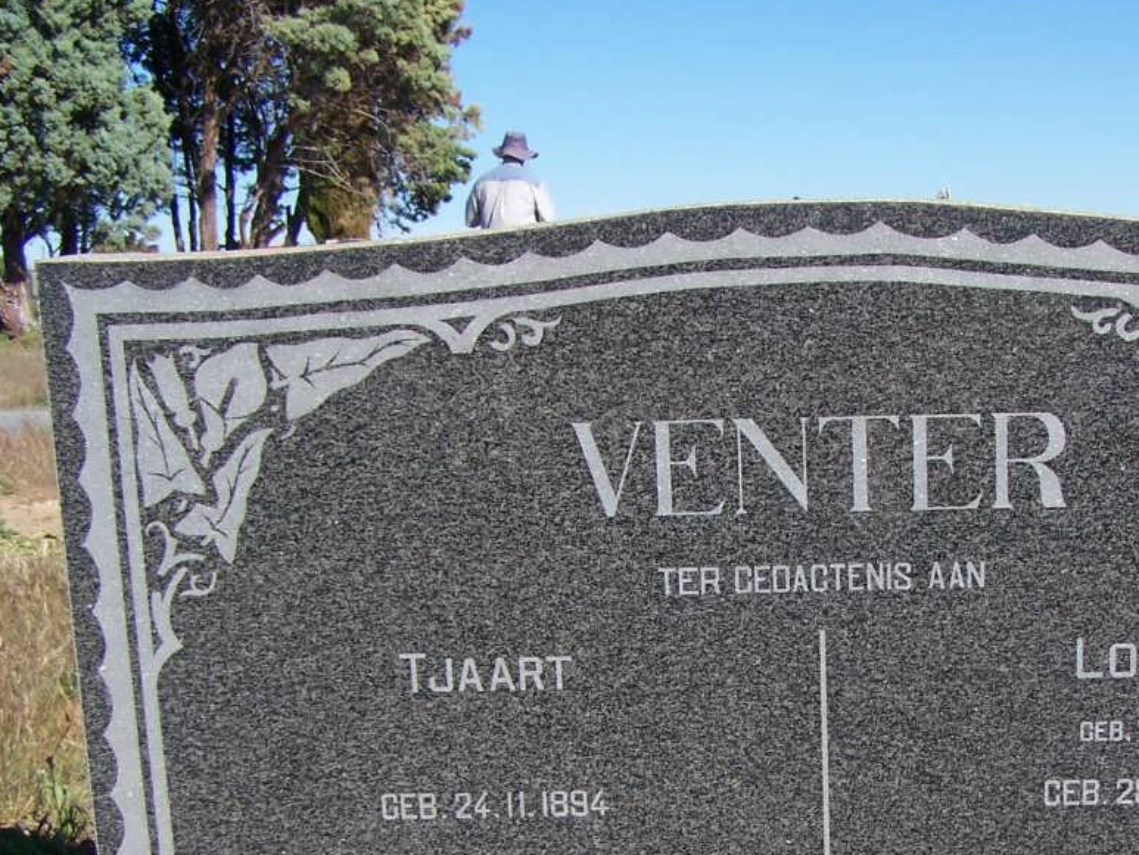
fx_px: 1942
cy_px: 644
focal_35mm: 59
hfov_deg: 32.0
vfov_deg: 24.5
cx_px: 869
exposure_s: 1/750
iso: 80
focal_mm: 6.3
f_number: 4
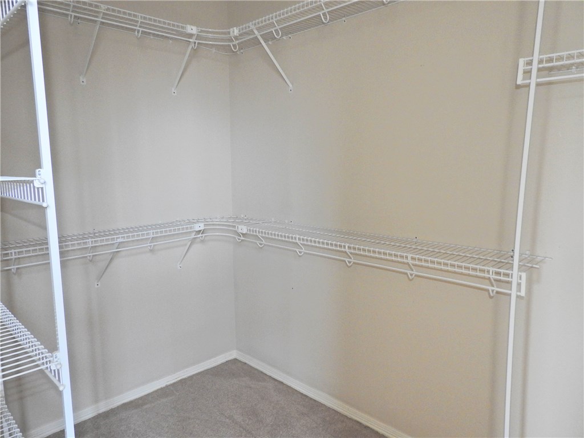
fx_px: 405
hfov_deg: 71.6
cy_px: 219
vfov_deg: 56.8
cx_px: 292
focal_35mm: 24
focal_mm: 4.3
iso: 400
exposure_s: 1/30
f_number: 3.3
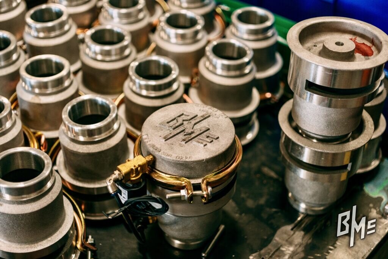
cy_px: 130
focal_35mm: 50
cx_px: 194
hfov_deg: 39.6
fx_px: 539
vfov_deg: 27.0
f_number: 1.4
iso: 400
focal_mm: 33
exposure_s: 1/250
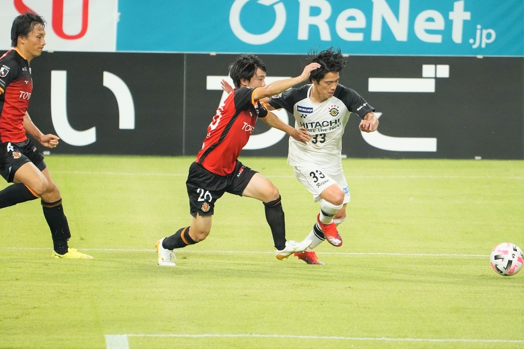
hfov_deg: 3.4
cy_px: 174
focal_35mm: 600
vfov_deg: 2.3
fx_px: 8733
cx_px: 262
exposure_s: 1/1000
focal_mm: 400
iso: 6400
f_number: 5.6
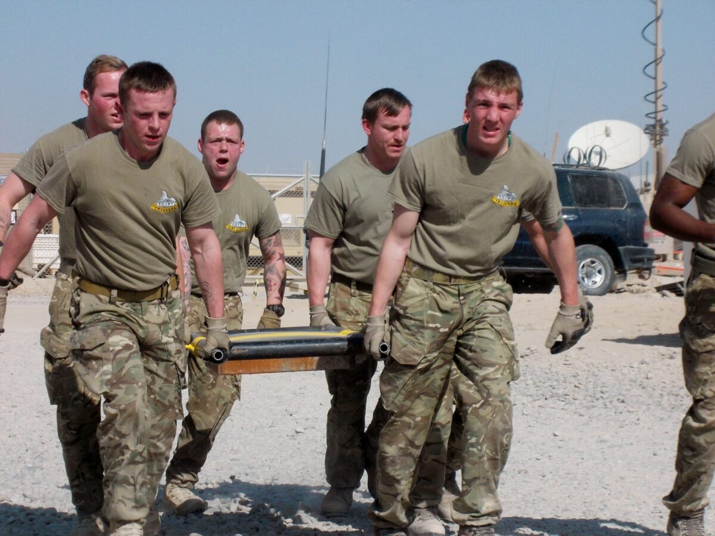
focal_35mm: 140
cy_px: 268
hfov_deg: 14.1
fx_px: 2892
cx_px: 358
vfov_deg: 10.6
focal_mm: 20
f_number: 6.8
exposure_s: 1/500
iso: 100
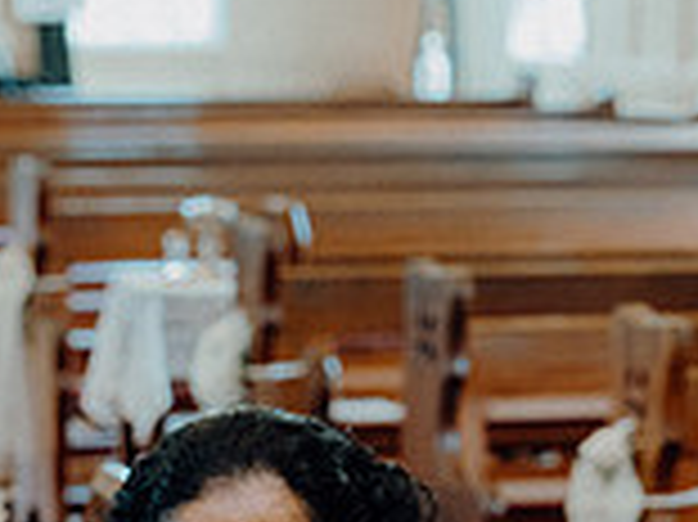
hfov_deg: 10.6
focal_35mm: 187
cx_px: 212
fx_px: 3768
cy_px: 799
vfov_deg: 7.8
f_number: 3.5
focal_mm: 52
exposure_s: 1/250
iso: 2500
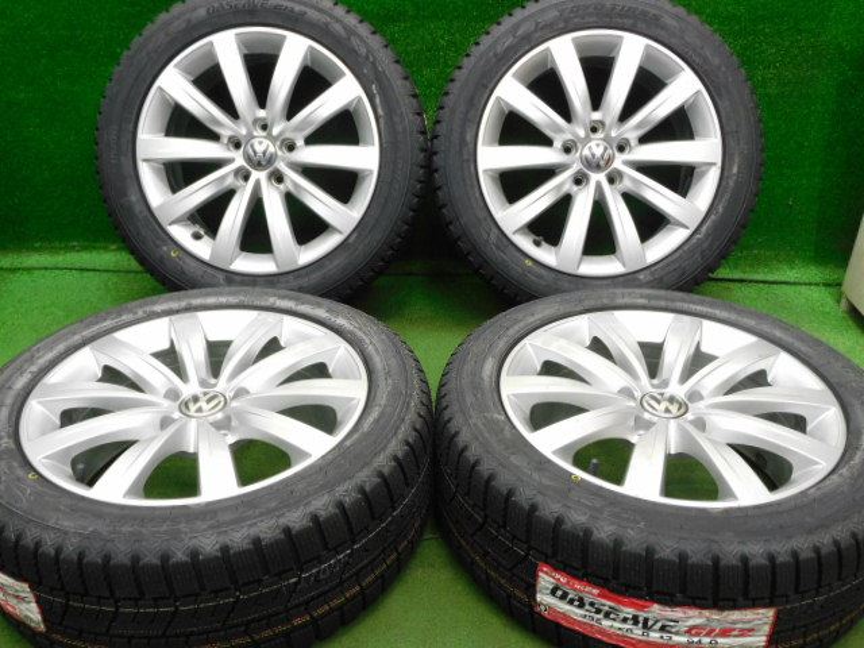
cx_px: 432
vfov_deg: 42.9
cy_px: 324
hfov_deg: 55.4
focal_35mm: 33
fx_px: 824
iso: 400
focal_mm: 5.9
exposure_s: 1/25
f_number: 3.6
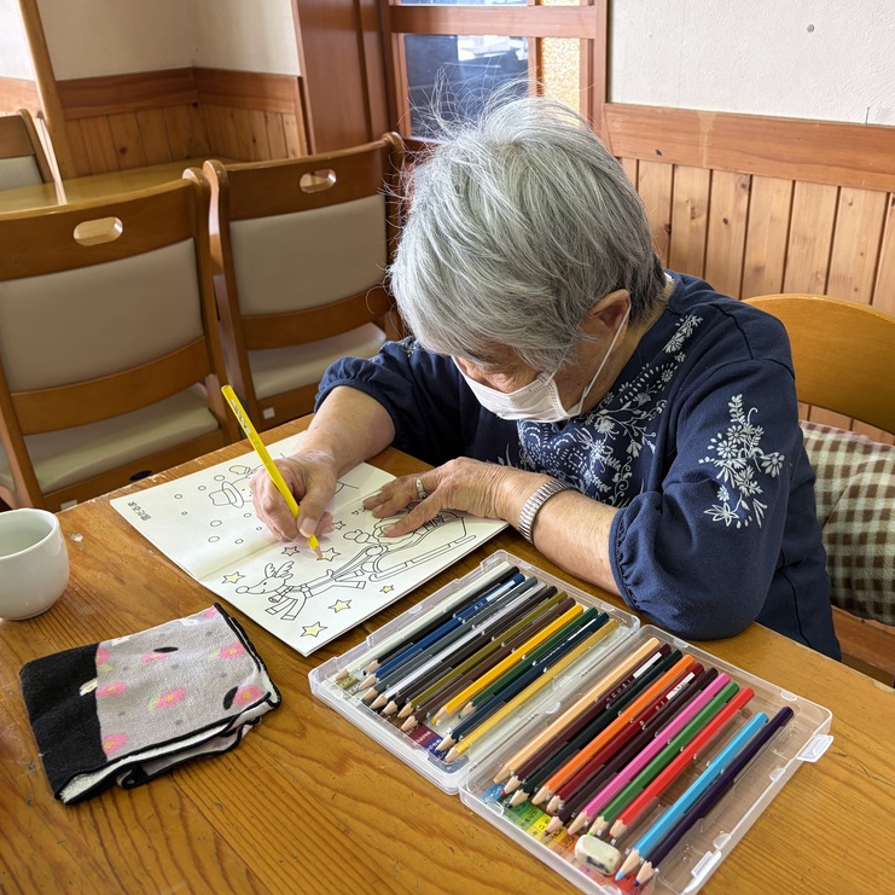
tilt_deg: -26.3
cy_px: 447
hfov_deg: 52.3
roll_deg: +2.4
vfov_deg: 52.5
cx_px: 512
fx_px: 907
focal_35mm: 31
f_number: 1.6
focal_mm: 5.96
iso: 64
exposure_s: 1/60
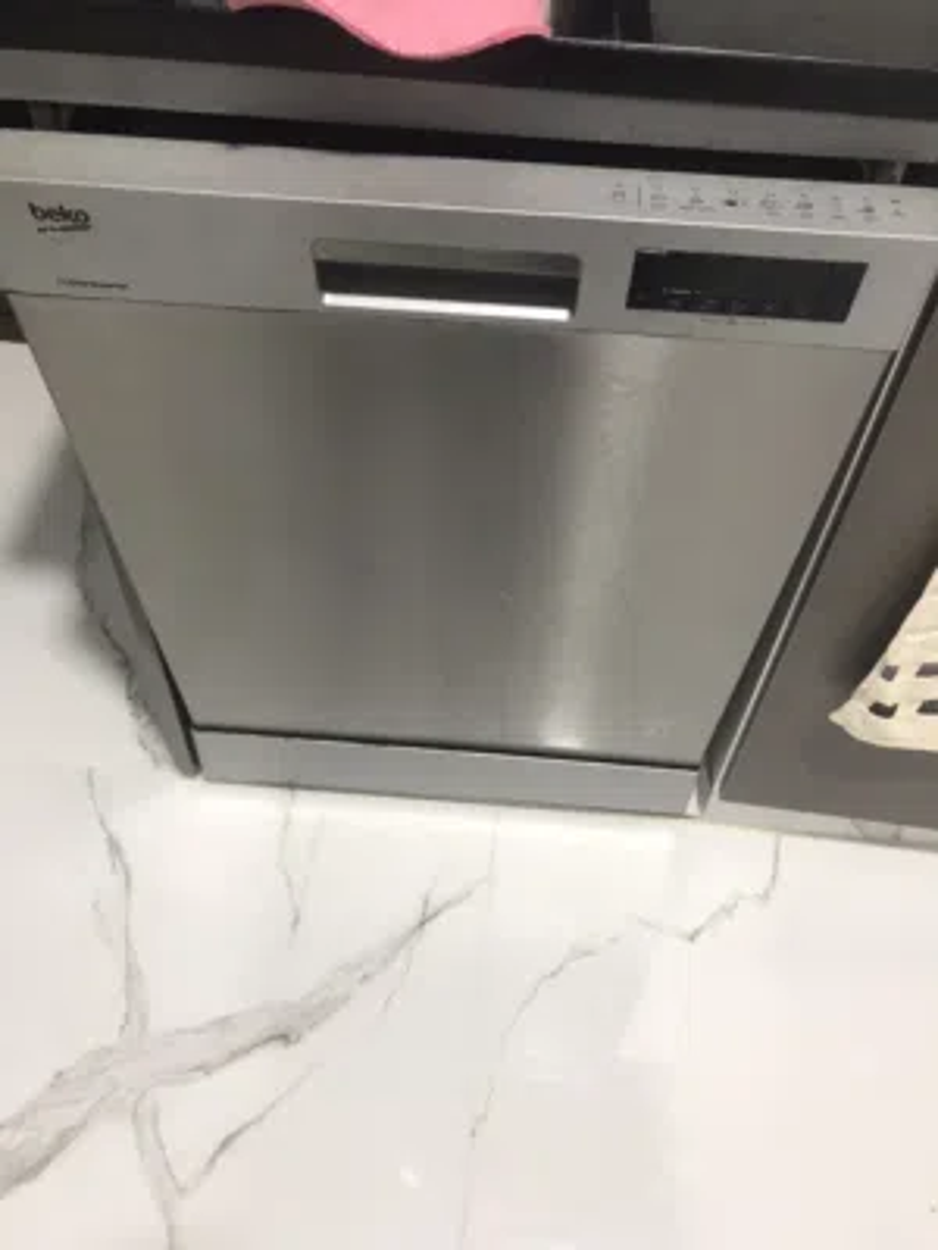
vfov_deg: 63.4
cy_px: 625
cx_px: 469
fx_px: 1012
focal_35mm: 28
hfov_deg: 49.7
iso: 50
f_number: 1.8
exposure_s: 1/17
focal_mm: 3.99
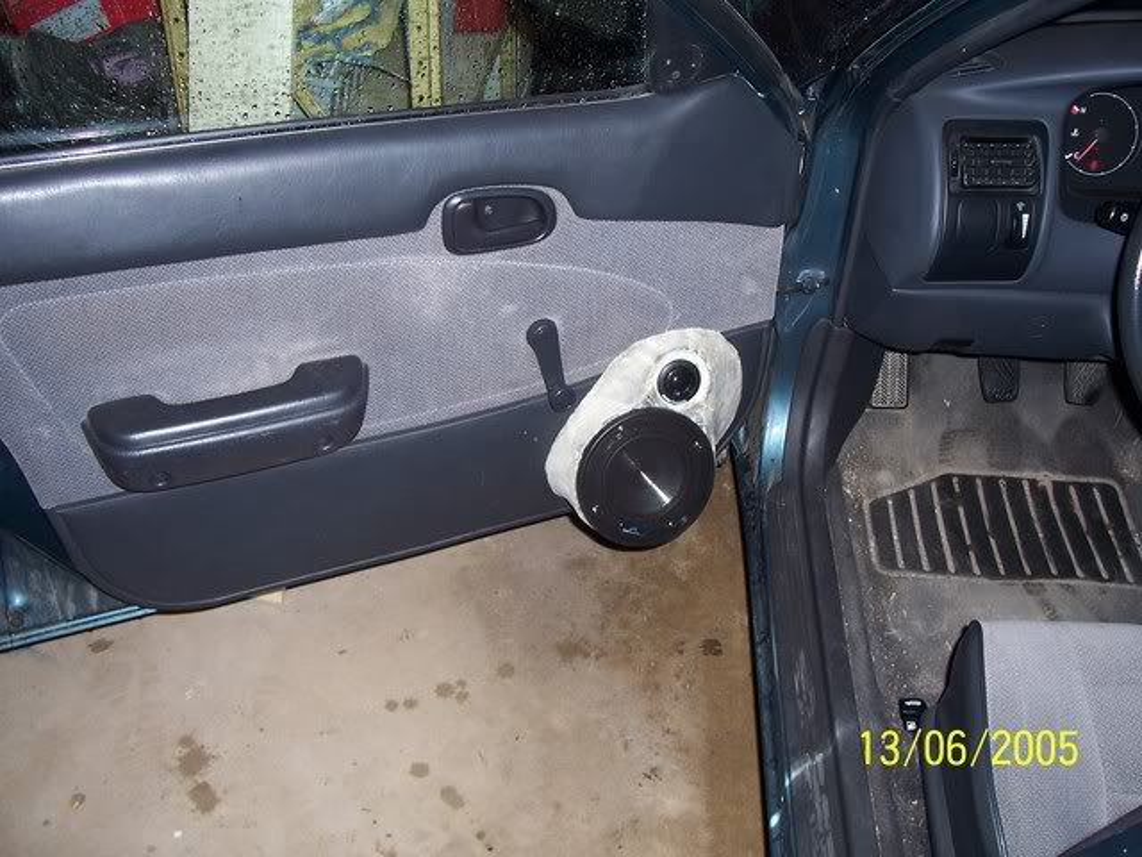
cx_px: 571
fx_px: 1122
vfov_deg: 41.8
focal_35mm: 34
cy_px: 428
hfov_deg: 54.0
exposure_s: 1/60
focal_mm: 5.6
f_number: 2.7
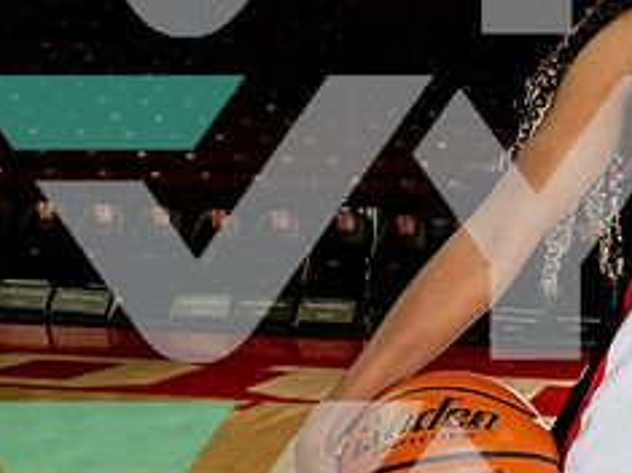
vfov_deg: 17.8
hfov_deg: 22.6
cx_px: 648
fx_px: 1515
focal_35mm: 83
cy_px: 219
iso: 250
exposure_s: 1/250
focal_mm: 35
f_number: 6.3
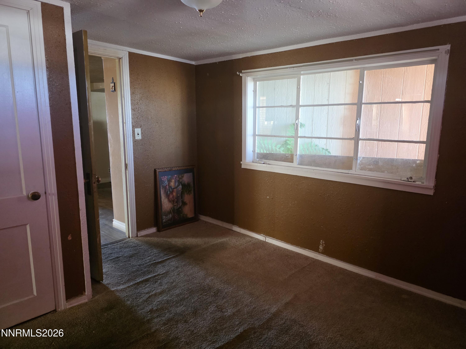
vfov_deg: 58.9
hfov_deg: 73.9
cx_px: 233
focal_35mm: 23
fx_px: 310
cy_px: 174
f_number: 1.7
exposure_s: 1/120
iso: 1600
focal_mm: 6.3
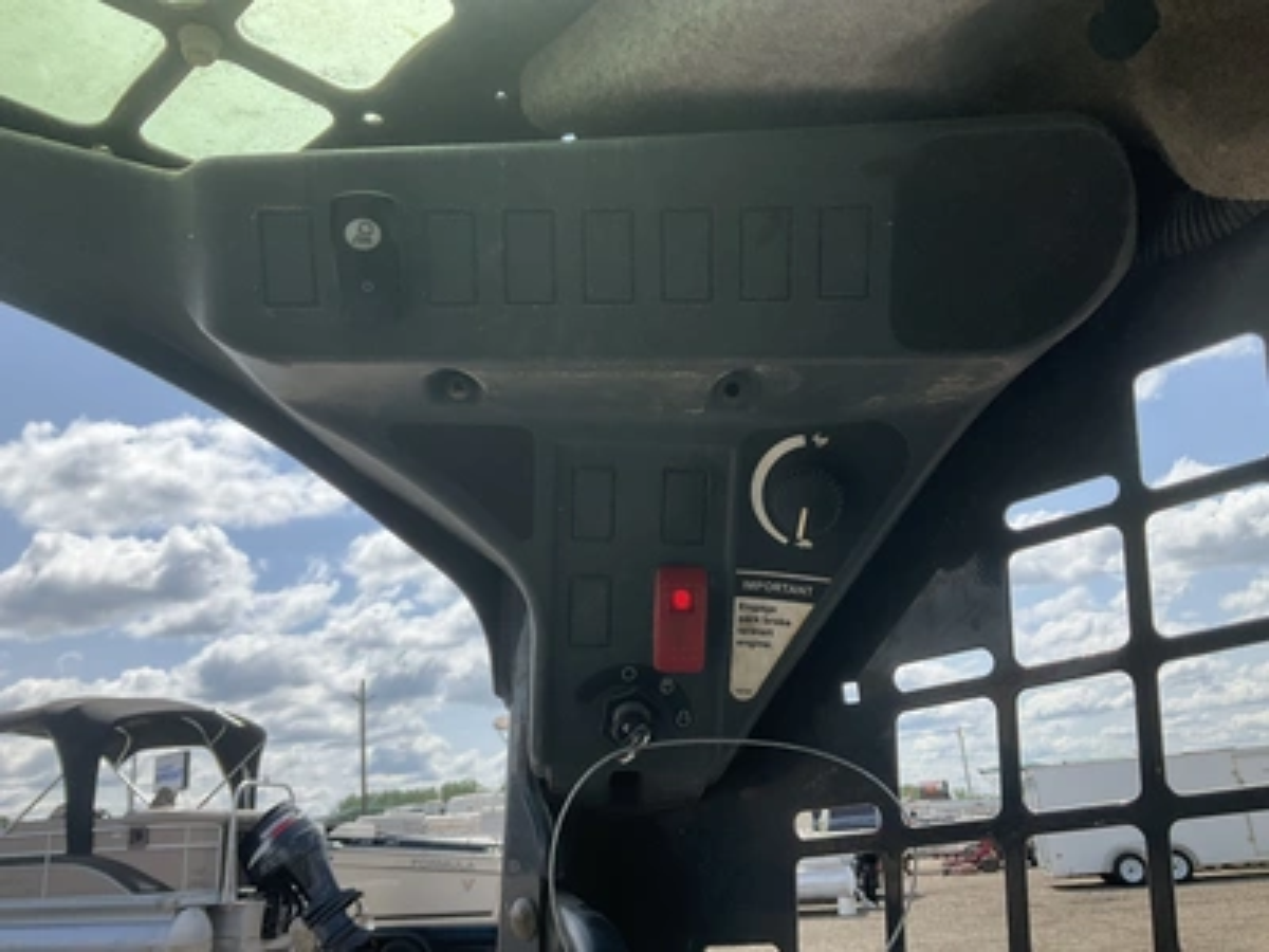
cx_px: 634
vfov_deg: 48.2
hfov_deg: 61.7
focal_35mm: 29
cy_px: 476
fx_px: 1063
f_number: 1.8
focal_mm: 3
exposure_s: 1/1311
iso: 25
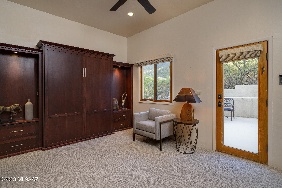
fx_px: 133
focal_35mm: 17
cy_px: 94
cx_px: 141
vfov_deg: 70.4
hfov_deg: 93.3
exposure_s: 1/15
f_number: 7.1
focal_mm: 17
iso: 200
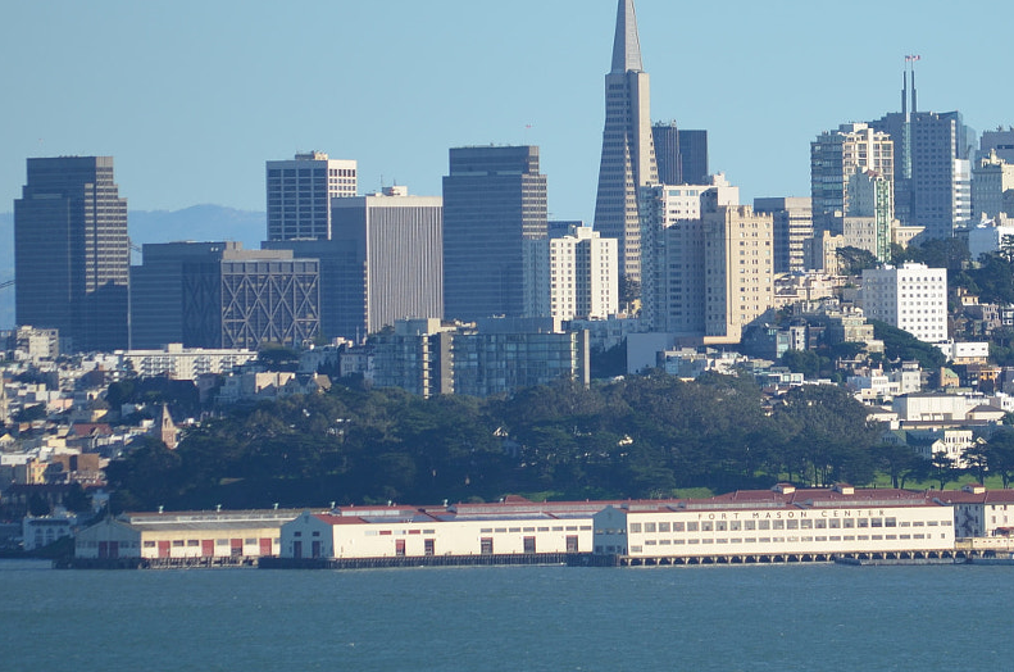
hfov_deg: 3.8
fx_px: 15348
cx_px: 815
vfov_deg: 2.5
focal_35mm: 546
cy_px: 284
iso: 100
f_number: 5.6
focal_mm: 180
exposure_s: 1/500
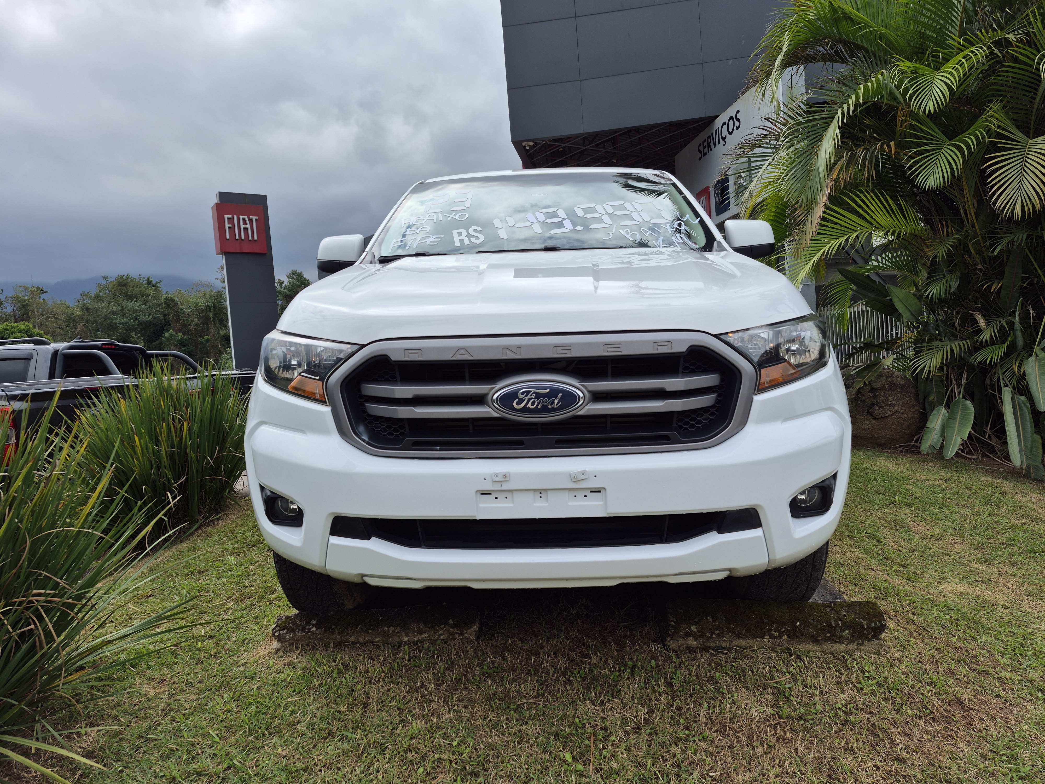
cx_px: 522
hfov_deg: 73.9
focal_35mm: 23
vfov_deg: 58.9
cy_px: 392
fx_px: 694
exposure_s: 1/1560
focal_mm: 5.4
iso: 25
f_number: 1.8
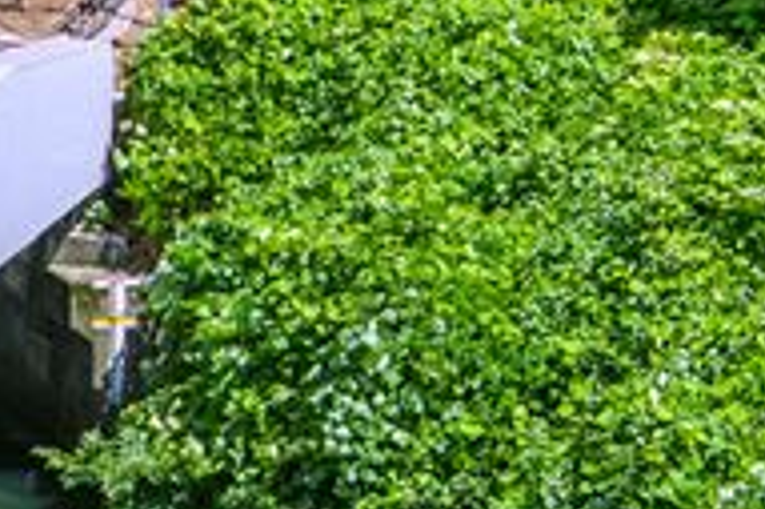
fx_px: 4543
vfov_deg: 6.3
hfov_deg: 9.0
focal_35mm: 214
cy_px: 860
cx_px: -845
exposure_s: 1/320
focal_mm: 34
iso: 200
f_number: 9
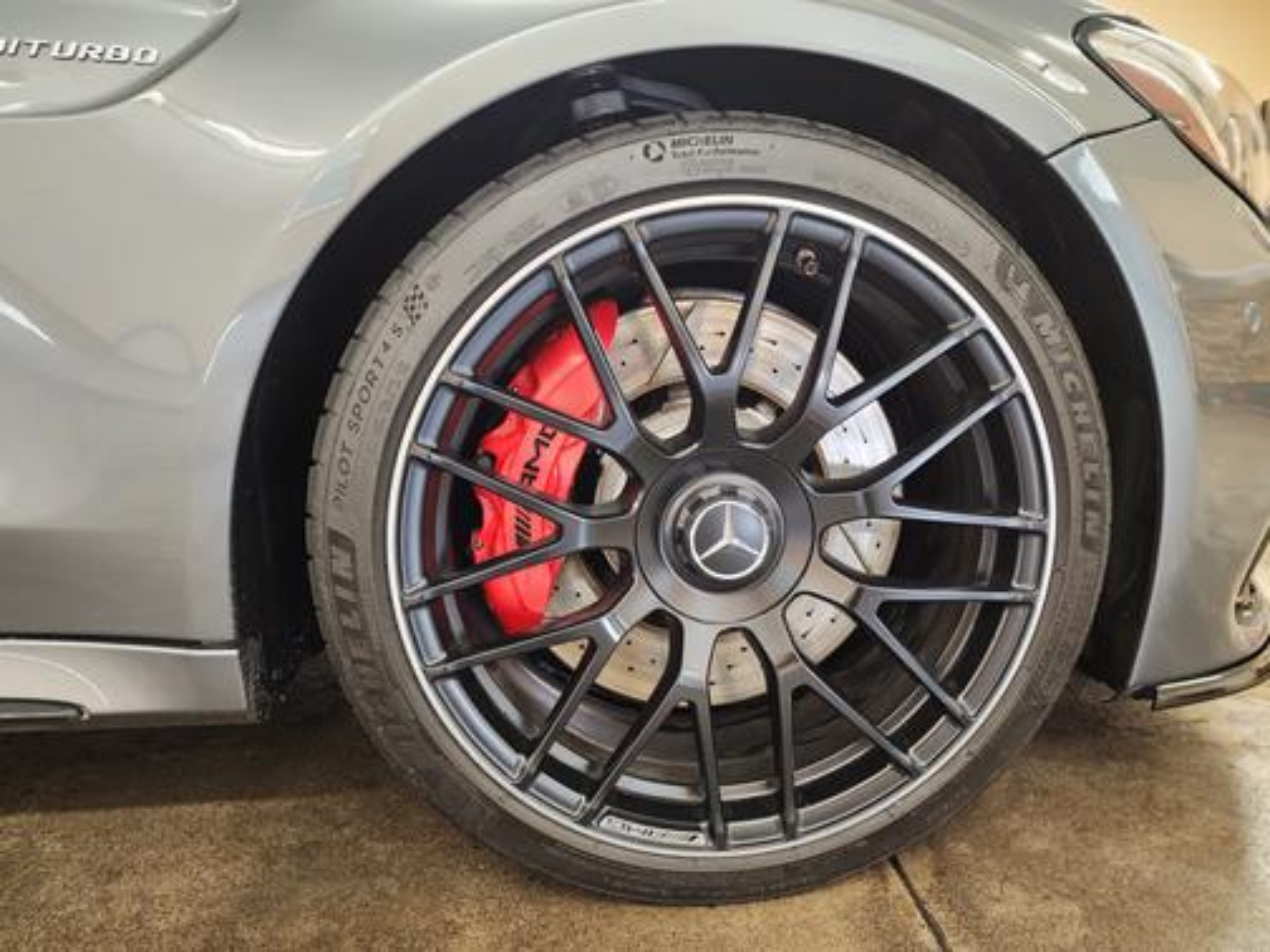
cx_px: 635
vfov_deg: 58.9
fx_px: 844
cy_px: 476
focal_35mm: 23
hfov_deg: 73.9
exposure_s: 1/120
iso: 1000
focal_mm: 6.4
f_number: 1.8
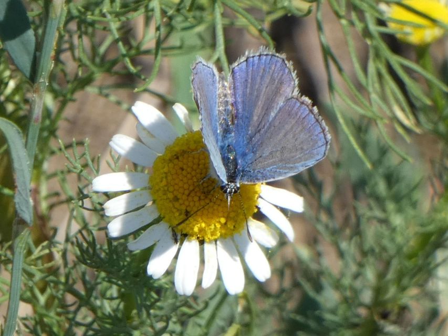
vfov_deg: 2.7
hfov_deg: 3.6
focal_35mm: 549
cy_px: 168
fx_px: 7106
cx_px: 224
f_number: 5.6
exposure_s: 1/125
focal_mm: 98.3
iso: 80
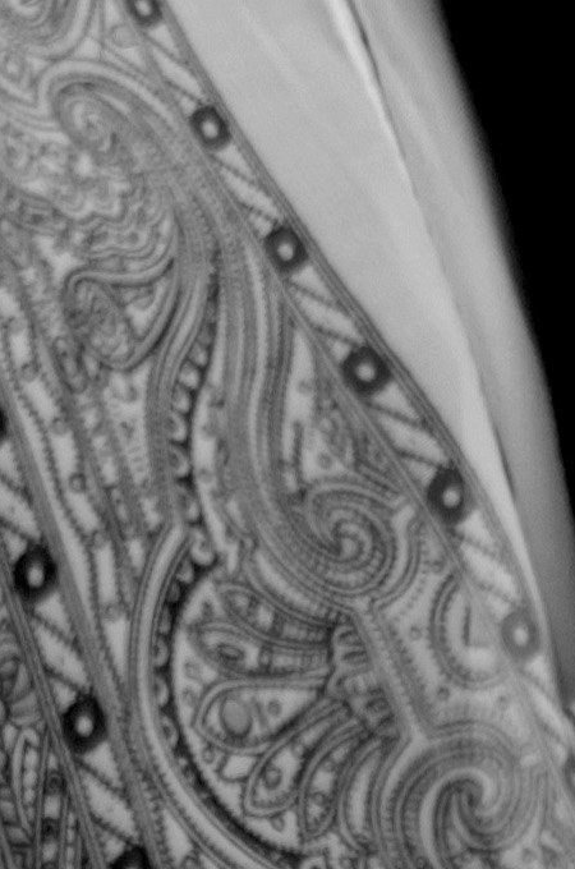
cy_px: -1370
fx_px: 78547
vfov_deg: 0.6
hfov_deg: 0.4
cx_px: -275
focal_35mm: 3262
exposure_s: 1/400
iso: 200
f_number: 7.1
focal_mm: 300
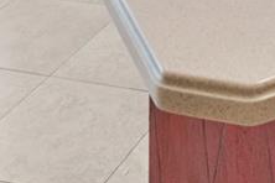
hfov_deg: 18.4
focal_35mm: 101
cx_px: 386
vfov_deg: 9.8
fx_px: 771
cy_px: -392
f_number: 6.3
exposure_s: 1/15
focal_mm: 14
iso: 500
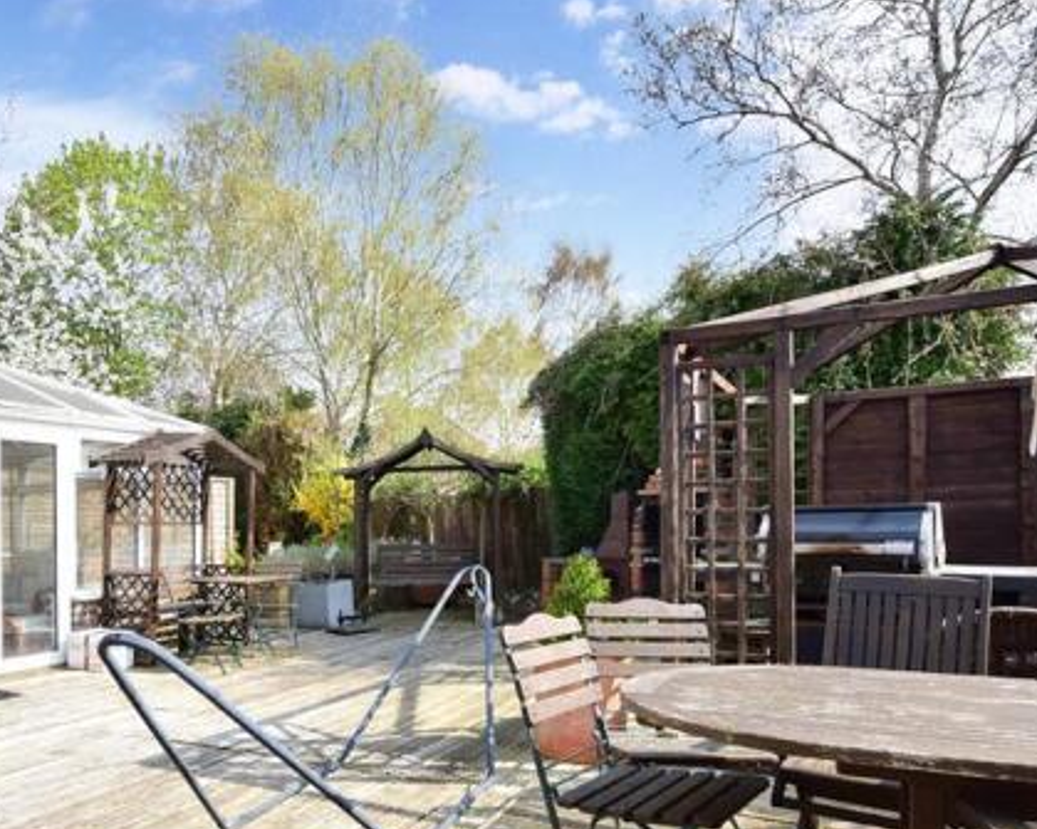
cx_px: 361
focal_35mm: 25
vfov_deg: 55.7
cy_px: 494
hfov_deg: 65.9
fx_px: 778
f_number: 10
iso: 640
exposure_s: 1/800
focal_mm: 11.5
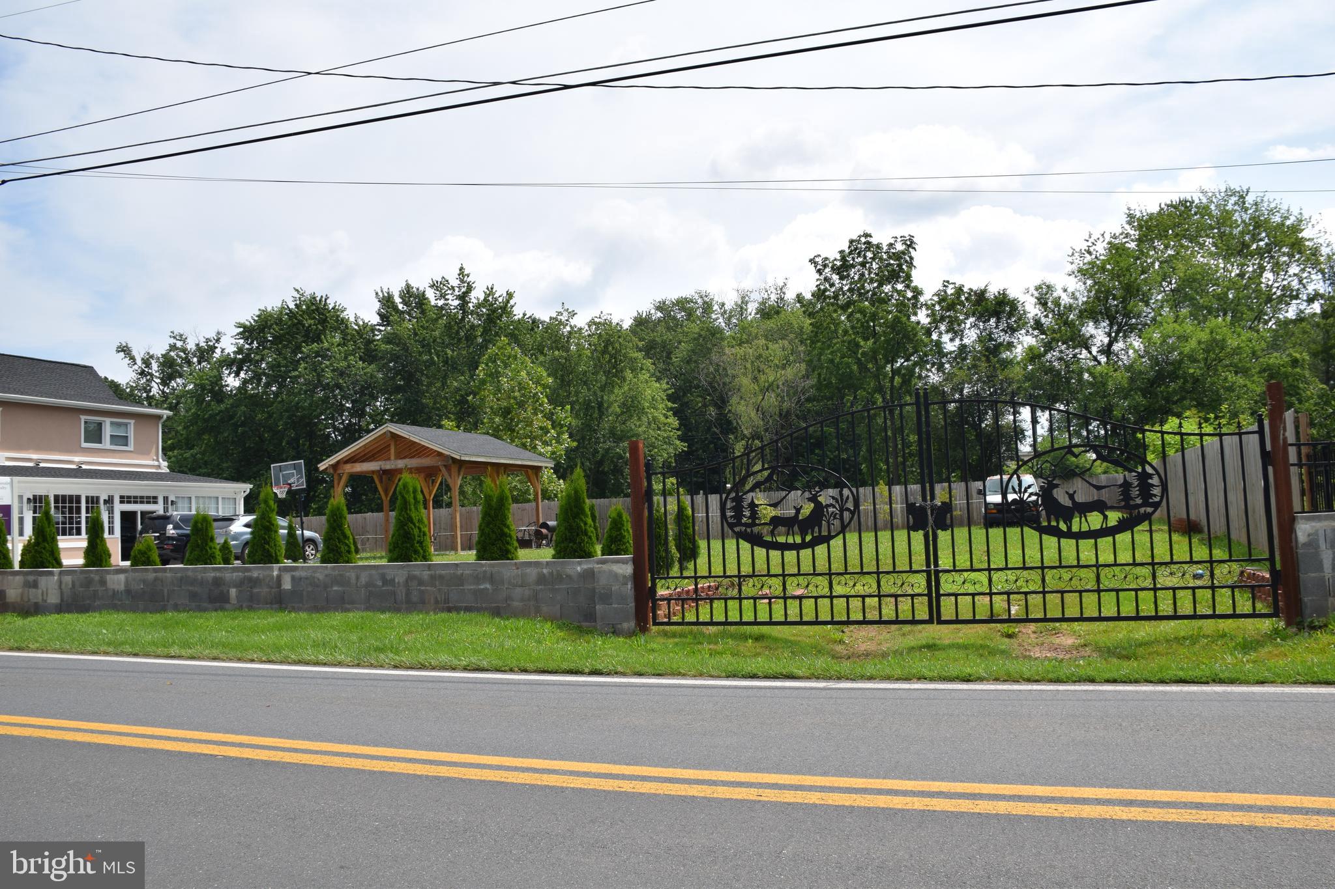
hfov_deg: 67.4
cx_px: 668
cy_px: 444
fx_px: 1001
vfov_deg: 47.9
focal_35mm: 27
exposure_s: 1/400
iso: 200
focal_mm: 18
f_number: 10
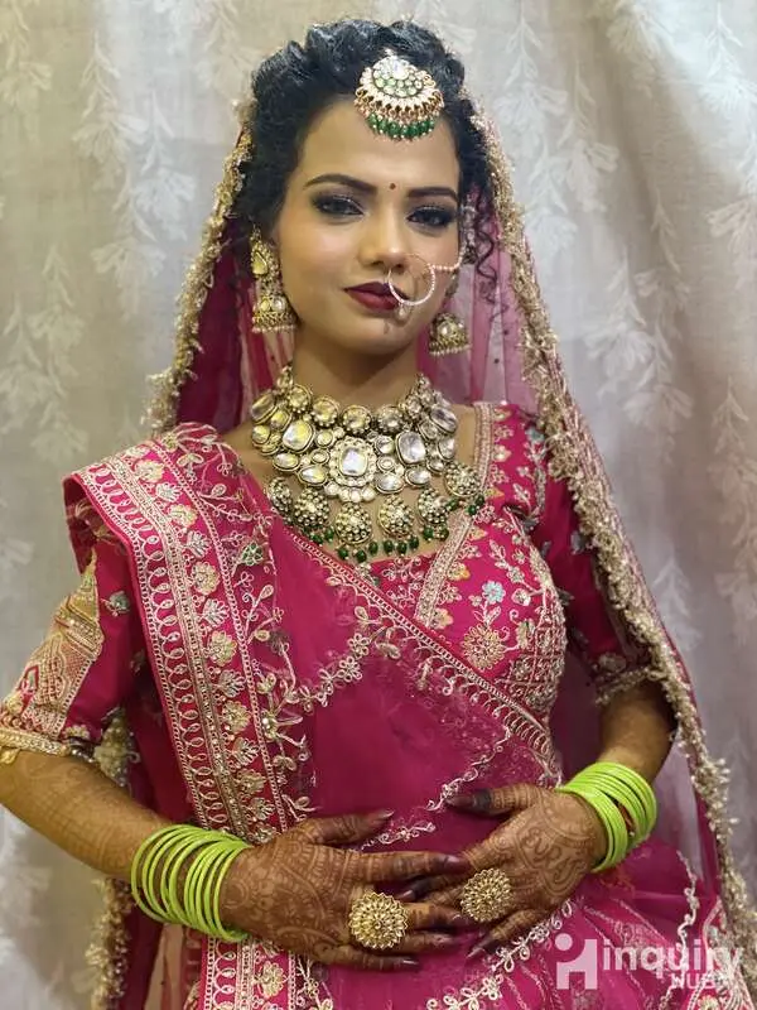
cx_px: 378
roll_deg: +6.7
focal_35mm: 52
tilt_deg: -7.0
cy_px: 505
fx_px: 1516
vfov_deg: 36.8
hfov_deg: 28.0
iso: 320
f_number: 2
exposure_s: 1/25
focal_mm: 6
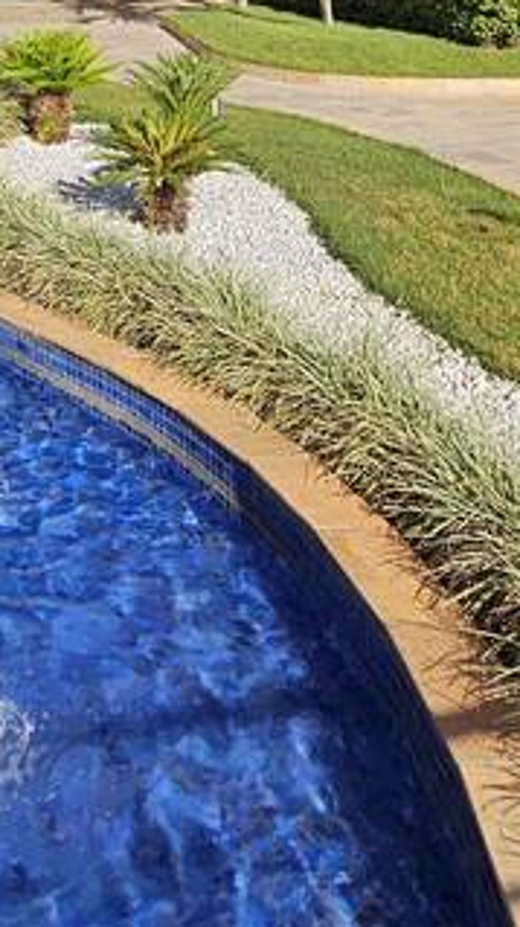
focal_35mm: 48
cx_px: 55
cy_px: -137
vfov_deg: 35.4
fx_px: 1179
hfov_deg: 24.2
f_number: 2.2
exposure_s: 1/2321
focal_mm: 2.2
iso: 50
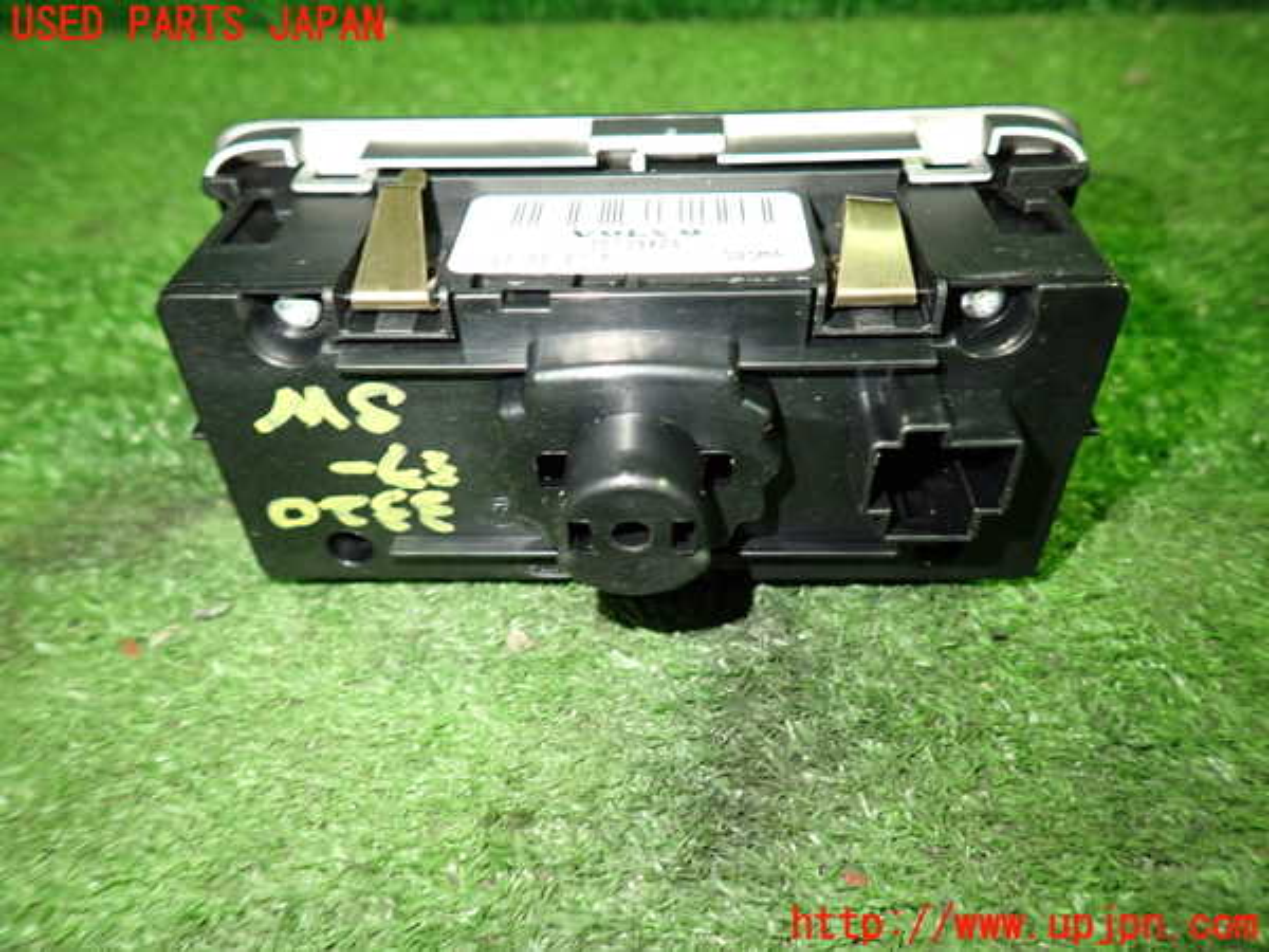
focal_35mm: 25
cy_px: 476
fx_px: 916
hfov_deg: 69.4
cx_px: 634
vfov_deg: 54.9
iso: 500
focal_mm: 4.5
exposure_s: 1/30
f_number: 2
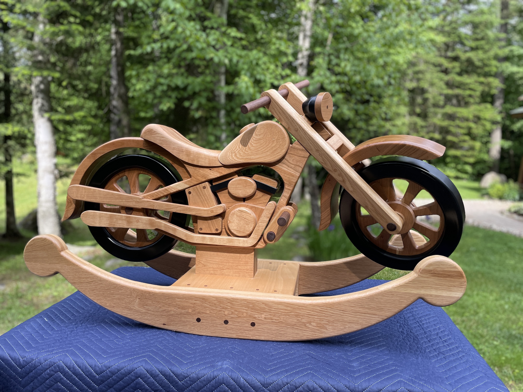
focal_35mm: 26
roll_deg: -3.8
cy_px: 196
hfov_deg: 67.3
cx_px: 262
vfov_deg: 53.1
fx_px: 393
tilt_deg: -8.9
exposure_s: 1/1125
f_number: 1.6
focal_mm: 4.2
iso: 50
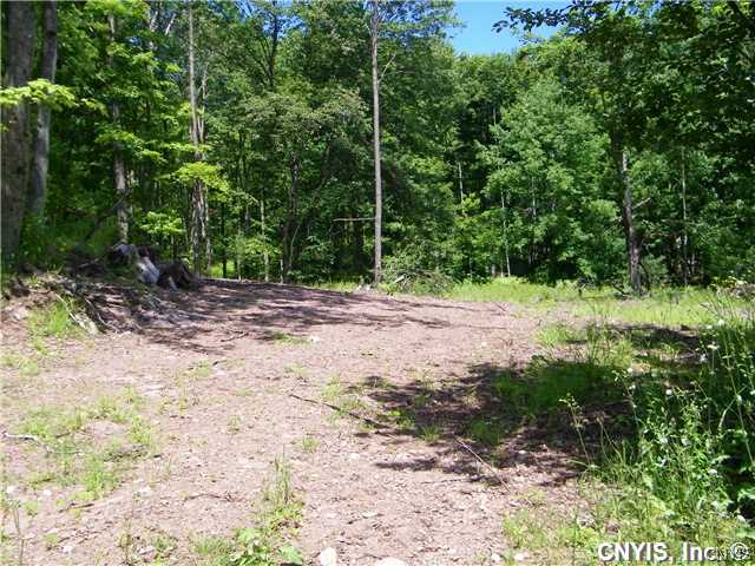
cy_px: 283
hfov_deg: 42.9
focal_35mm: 44
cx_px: 378
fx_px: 960
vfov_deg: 32.9
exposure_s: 1/160
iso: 100
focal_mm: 7.9
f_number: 7.8
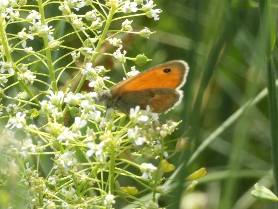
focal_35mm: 282
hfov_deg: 7.0
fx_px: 2265
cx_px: 139
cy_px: 104
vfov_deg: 5.3
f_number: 5.5
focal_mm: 50.6
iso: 100
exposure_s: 1/80
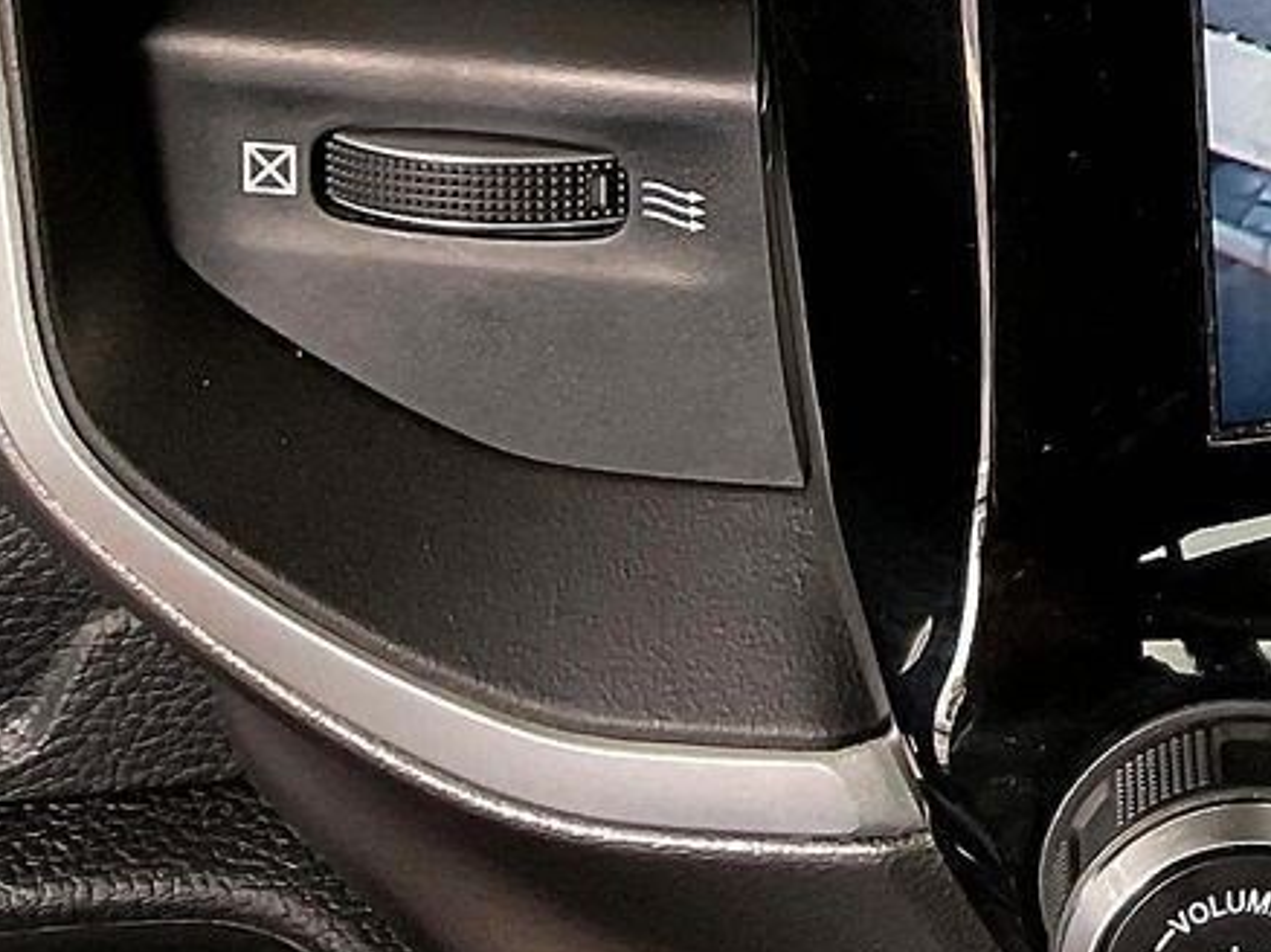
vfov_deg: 13.2
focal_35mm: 106
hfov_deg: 16.0
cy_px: -453
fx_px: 3890
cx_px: 2205
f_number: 1.8
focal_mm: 3
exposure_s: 1/101
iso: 64
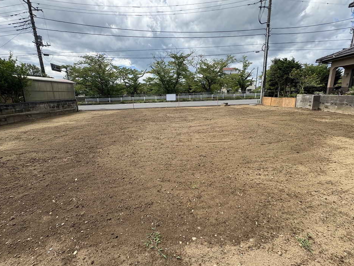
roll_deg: +2.6
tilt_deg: -11.8
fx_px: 153
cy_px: 125
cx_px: 167
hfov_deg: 98.1
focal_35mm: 15
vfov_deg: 81.7
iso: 64
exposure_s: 1/1236
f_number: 2.2
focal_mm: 2.22
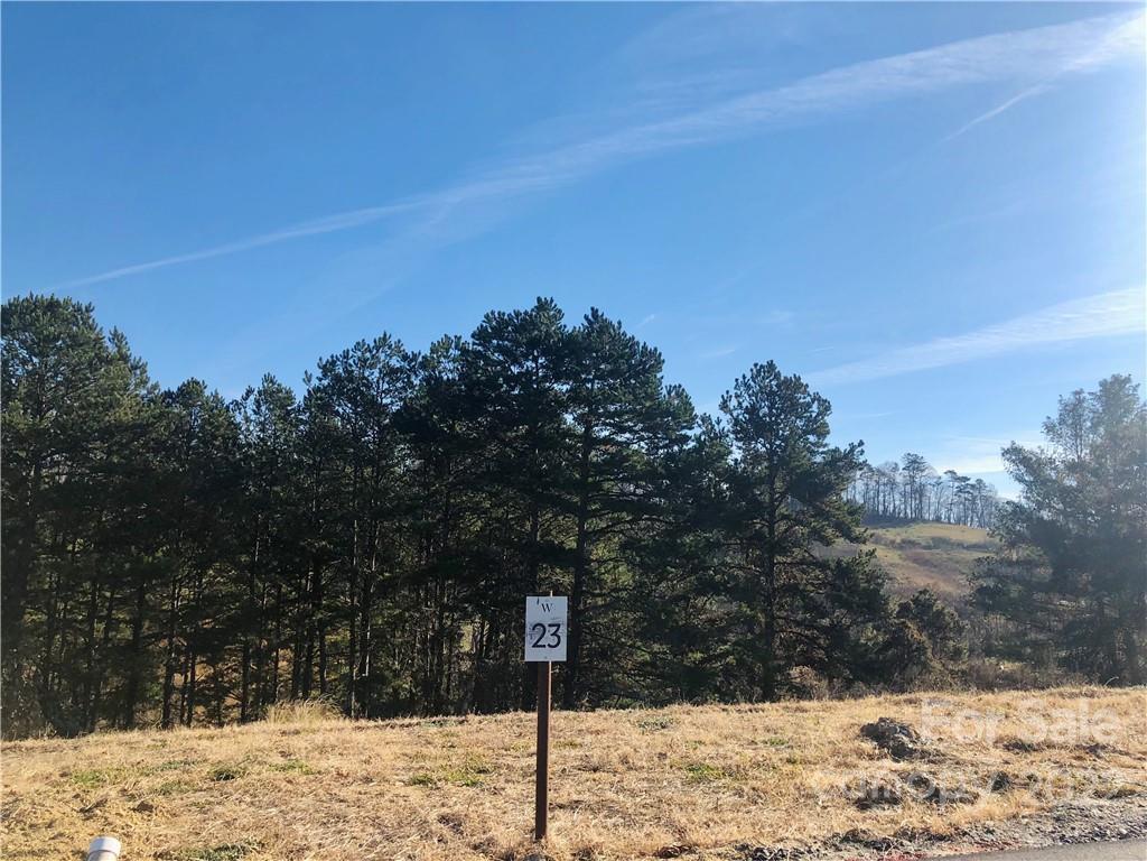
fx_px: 928
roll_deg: -2.0
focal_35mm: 28
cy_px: 430
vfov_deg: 49.7
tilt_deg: +9.3
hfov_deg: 63.4
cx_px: 574
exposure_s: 1/2433
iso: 20
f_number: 1.8
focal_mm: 4
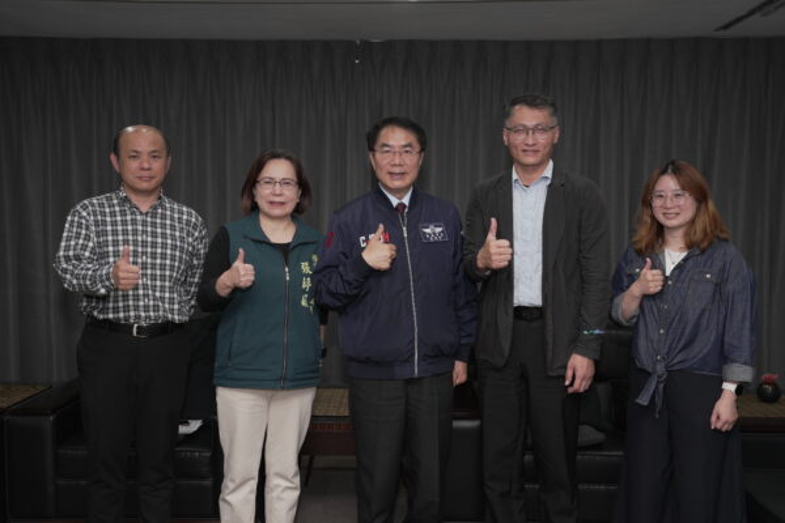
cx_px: 392
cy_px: 262
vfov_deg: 35.9
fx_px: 807
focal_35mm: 37
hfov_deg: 51.9
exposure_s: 1/60
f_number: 5.6
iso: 250
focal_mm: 37
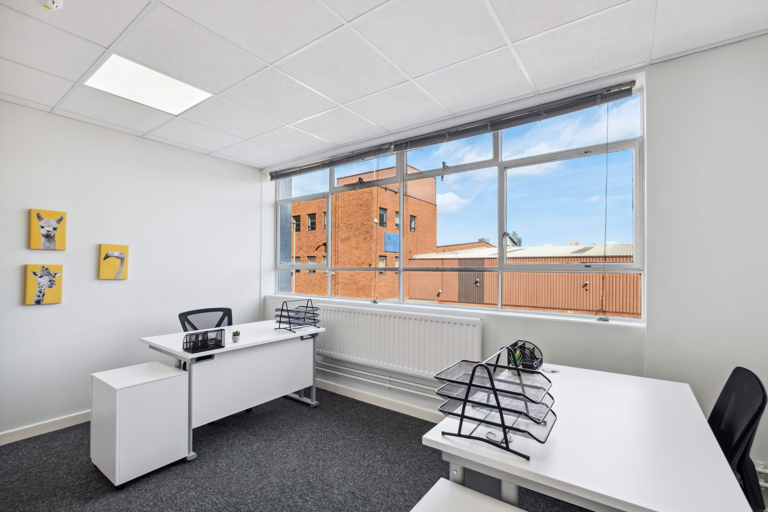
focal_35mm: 15
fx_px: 320
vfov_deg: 77.3
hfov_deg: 100.4
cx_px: 384
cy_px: 256
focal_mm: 10
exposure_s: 1/100
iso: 640
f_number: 8
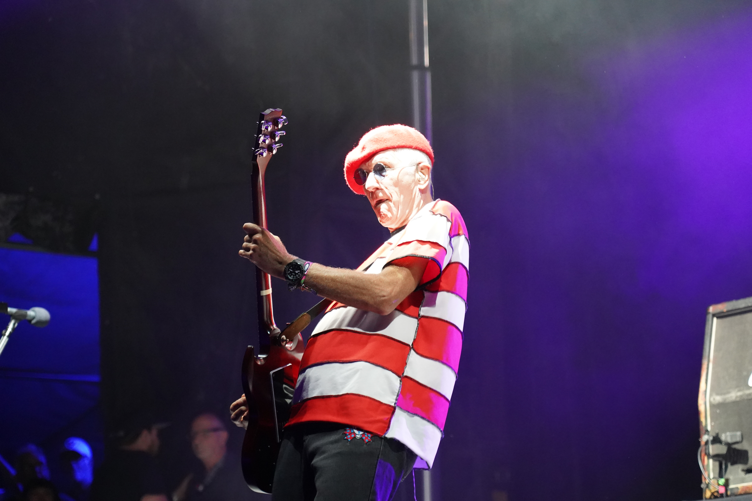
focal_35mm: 105
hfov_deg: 19.5
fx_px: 2193
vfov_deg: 13.0
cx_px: 376
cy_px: 250
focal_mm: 105
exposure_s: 1/160
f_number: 4
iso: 8000
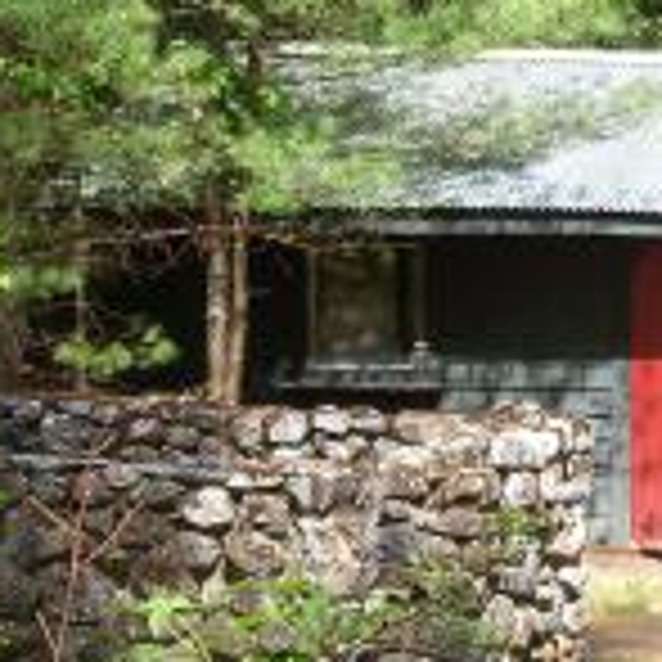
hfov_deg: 8.3
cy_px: 302
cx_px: 748
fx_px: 4522
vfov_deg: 8.4
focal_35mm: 209
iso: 64
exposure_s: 1/250
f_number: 3.4
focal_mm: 10.7
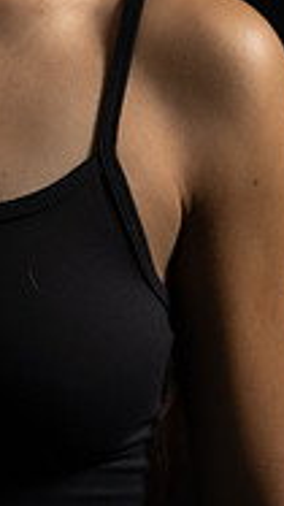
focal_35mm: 347
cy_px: -224
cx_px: 208
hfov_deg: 3.5
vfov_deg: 6.2
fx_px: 4652
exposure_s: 1/200
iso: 400
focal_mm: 75
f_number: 6.3
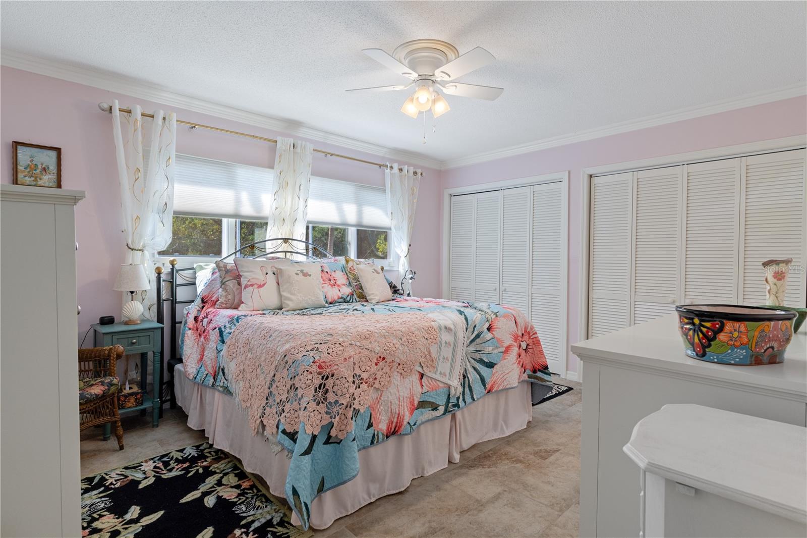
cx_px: 404
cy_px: 269
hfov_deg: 90.0
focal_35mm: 18
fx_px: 403
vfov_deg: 67.4
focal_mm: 12
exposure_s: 1/5
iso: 250
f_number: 8
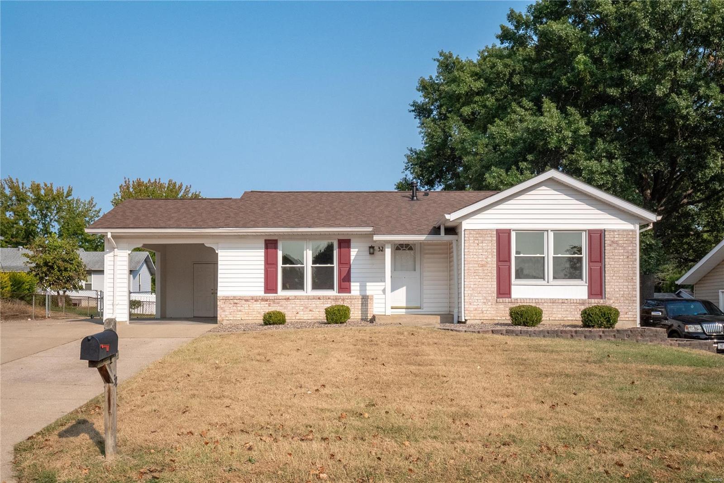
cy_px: 242
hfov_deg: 53.1
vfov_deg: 36.9
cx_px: 362
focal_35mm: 36
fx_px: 724
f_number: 8
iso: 400
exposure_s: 1/2000
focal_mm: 18
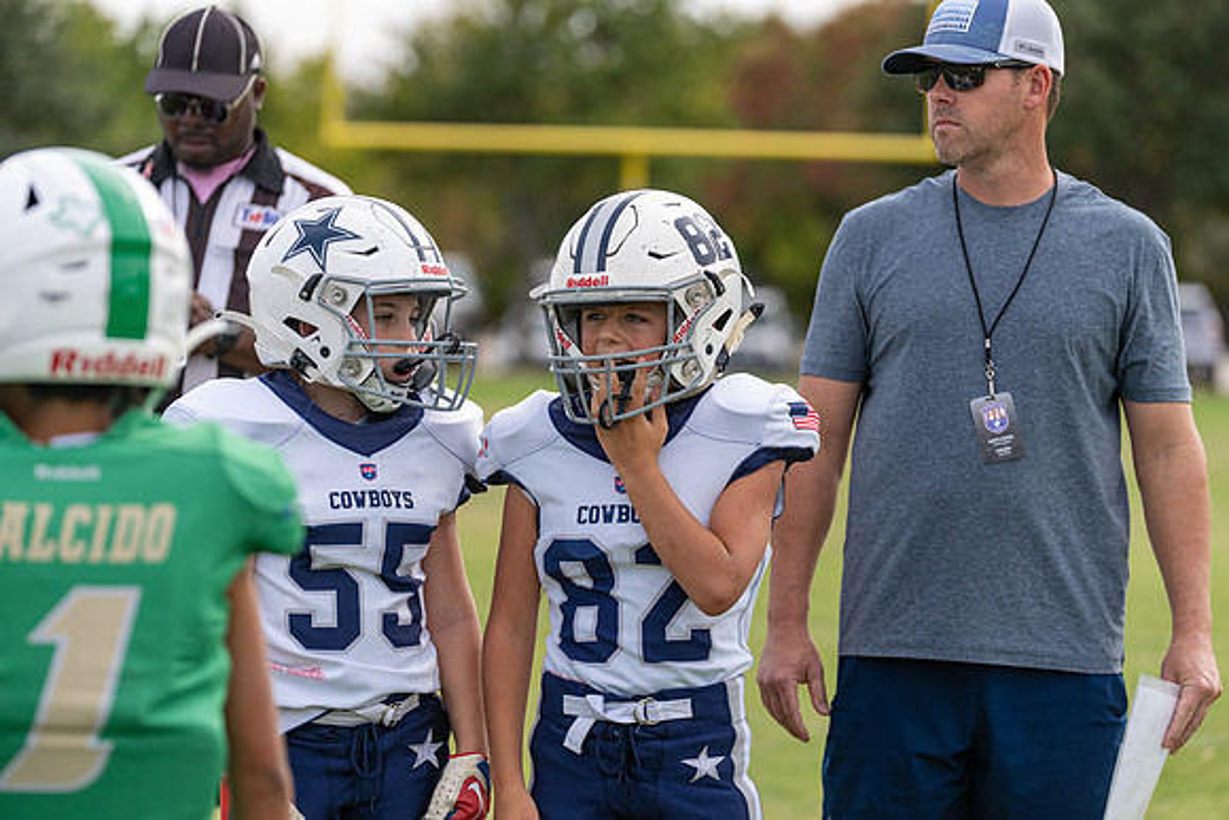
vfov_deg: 9.4
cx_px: 614
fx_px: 4985
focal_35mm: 146
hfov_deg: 14.1
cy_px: 410
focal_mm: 146
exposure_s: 1/1250
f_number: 3.5
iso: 250
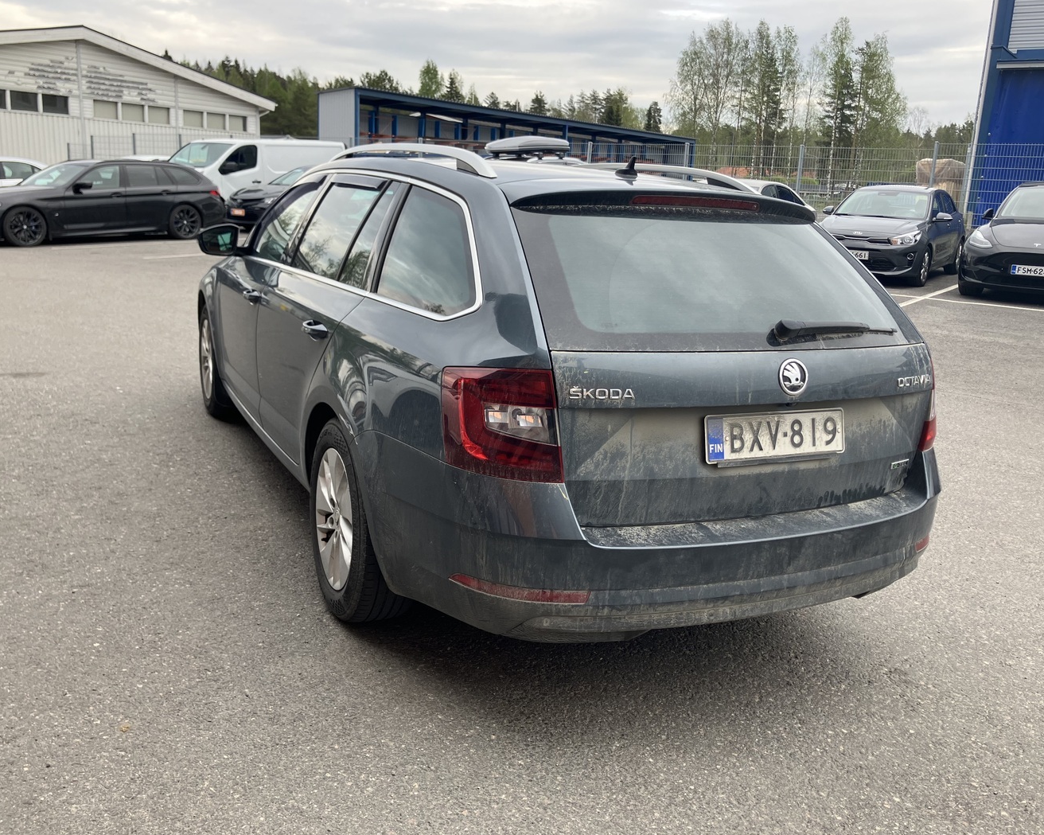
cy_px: 411
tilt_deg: -12.0
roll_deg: -3.6
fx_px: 927
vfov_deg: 48.5
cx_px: 555
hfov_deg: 58.7
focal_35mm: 30
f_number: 1.8
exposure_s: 1/213
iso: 25
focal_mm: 3.99
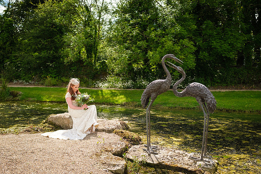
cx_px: 128
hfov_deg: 62.2
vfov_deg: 43.9
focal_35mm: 30
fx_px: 216
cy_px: 85
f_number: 4
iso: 200
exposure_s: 1/1000
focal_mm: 16
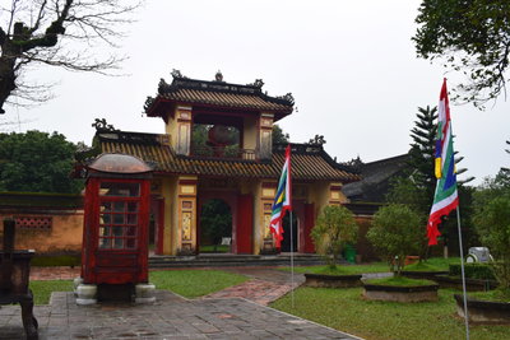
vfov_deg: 36.9
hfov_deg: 53.1
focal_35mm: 36
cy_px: 170
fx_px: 510
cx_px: 255
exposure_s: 1/200
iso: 400
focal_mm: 24
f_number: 10
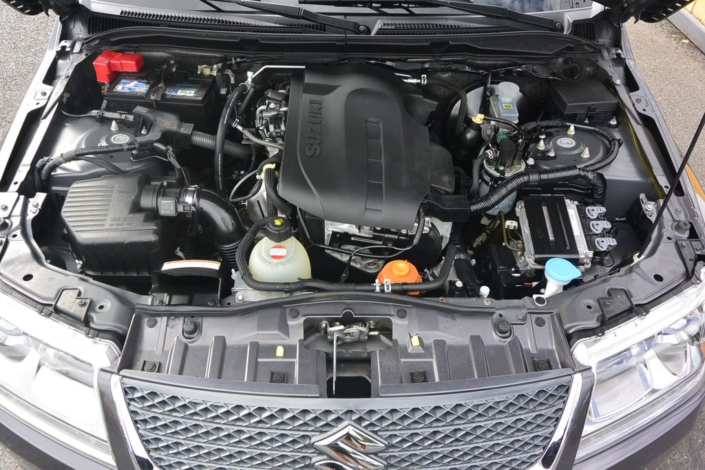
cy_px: 235
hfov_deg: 67.4
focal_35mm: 27
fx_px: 529
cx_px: 352
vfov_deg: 47.9
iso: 160
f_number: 4
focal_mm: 10
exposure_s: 1/320
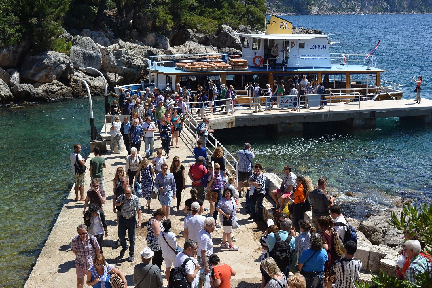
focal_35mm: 51
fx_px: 612
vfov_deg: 26.5
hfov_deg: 38.9
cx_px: 216
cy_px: 144
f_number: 9
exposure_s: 1/320
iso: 100
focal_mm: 34
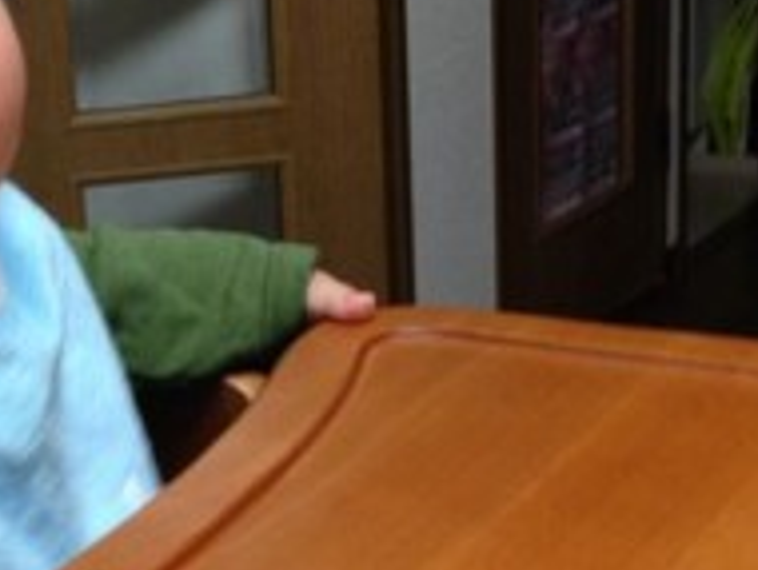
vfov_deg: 18.9
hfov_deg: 24.1
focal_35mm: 78
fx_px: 1710
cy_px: 227
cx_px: 32
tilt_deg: -14.2
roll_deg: +5.3
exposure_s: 1/20
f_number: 2.4
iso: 125
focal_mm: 4.12
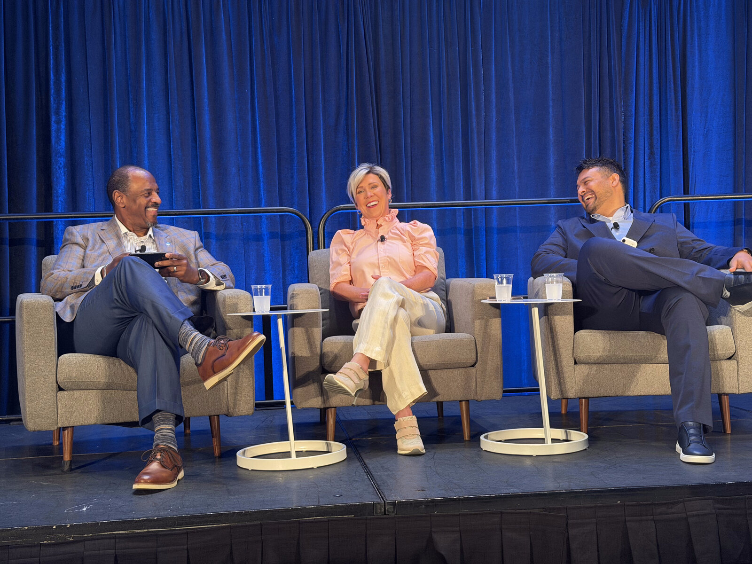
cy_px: 282
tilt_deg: -0.4
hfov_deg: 39.7
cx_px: 376
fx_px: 1043
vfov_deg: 30.3
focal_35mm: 48
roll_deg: +2.8
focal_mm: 6.76
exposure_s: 1/60
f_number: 1.78
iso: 250
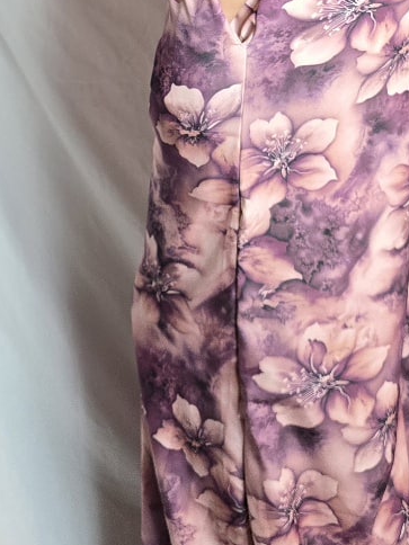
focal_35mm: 76
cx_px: 295
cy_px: -123
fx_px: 1197
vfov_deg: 23.3
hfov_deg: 19.3
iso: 200
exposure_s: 1/120
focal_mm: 6.3
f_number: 1.7
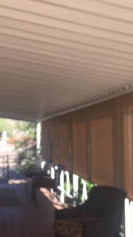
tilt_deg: -1.6
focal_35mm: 44
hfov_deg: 27.1
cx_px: 68
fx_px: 276
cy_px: 144
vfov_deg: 46.1
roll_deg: +0.4
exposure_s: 1/507
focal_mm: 4.15
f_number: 2.2
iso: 32
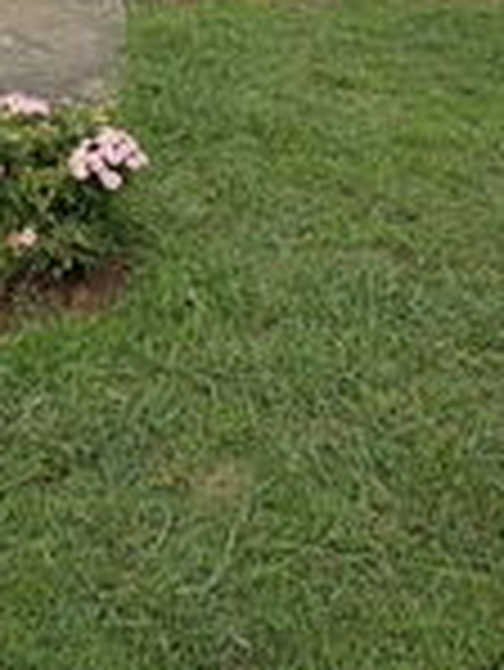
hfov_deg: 28.9
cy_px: -259
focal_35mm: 50
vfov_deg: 28.8
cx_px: 162
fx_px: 969
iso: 20
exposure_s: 1/1339
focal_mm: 2.22
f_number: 2.2
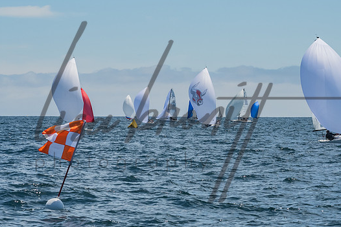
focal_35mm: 170
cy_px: 99
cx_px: 164
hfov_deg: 12.1
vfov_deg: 8.1
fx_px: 1611
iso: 640
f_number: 14
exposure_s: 1/1250
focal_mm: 92
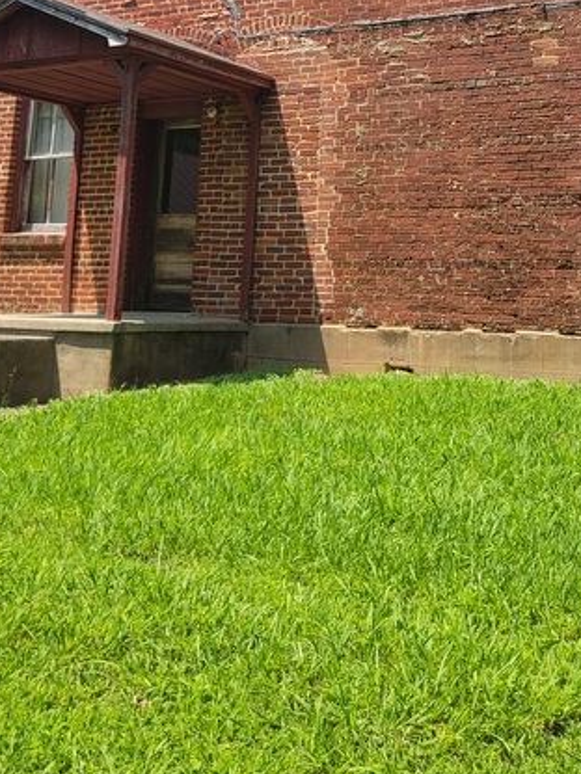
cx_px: 387
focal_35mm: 50
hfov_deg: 28.9
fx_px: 1119
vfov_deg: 35.4
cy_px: 45
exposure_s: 1/1546
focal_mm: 5.4
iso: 40
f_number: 1.8
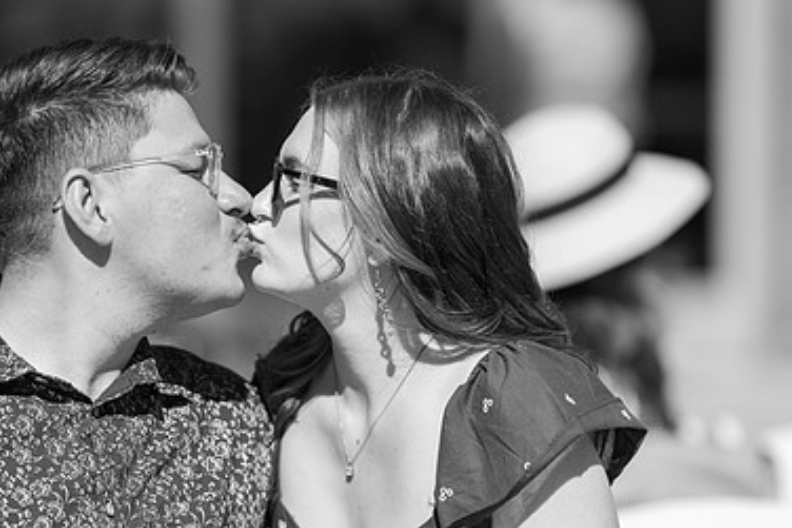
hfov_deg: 9.9
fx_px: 4578
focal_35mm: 208
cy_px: 386
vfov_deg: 6.6
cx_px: 280
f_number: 1.8
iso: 40
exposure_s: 1/1250
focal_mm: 135
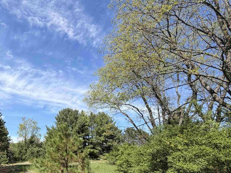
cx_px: 42
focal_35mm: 23
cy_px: 124
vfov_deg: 56.6
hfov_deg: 66.2
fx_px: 153
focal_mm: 2.22
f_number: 2.2
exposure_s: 1/770
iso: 32
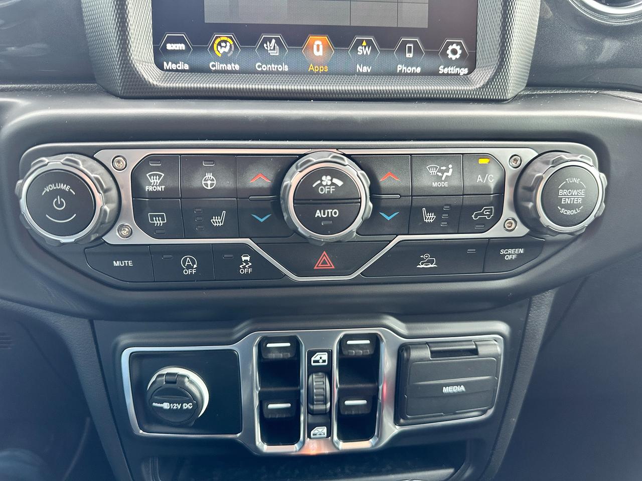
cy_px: 240
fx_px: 445
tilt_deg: -21.3
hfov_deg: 71.6
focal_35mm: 24
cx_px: 321
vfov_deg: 56.8
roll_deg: -1.4
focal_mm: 6.86
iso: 250
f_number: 1.78
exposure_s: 1/63
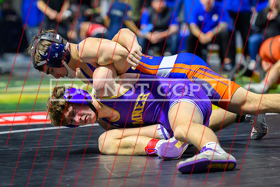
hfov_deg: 11.0
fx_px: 1454
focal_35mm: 187
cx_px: 118
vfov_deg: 7.3
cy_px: 125
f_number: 2.8
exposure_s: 1/800
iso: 4000
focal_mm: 120
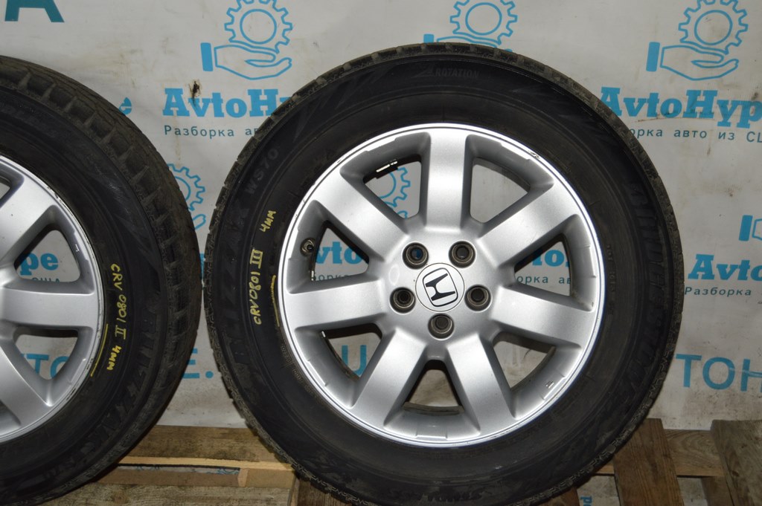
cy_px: 253
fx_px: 1079
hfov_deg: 38.9
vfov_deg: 26.4
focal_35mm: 51
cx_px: 381
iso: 640
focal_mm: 34
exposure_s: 1/60
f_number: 4.5
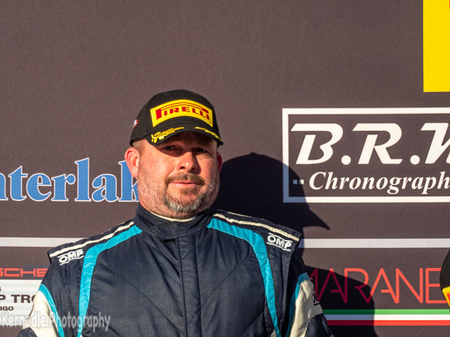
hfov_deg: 9.9
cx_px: 225
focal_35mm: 200
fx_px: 2600
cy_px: 168
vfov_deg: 7.4
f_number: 13
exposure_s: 1/160
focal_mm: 100
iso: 200
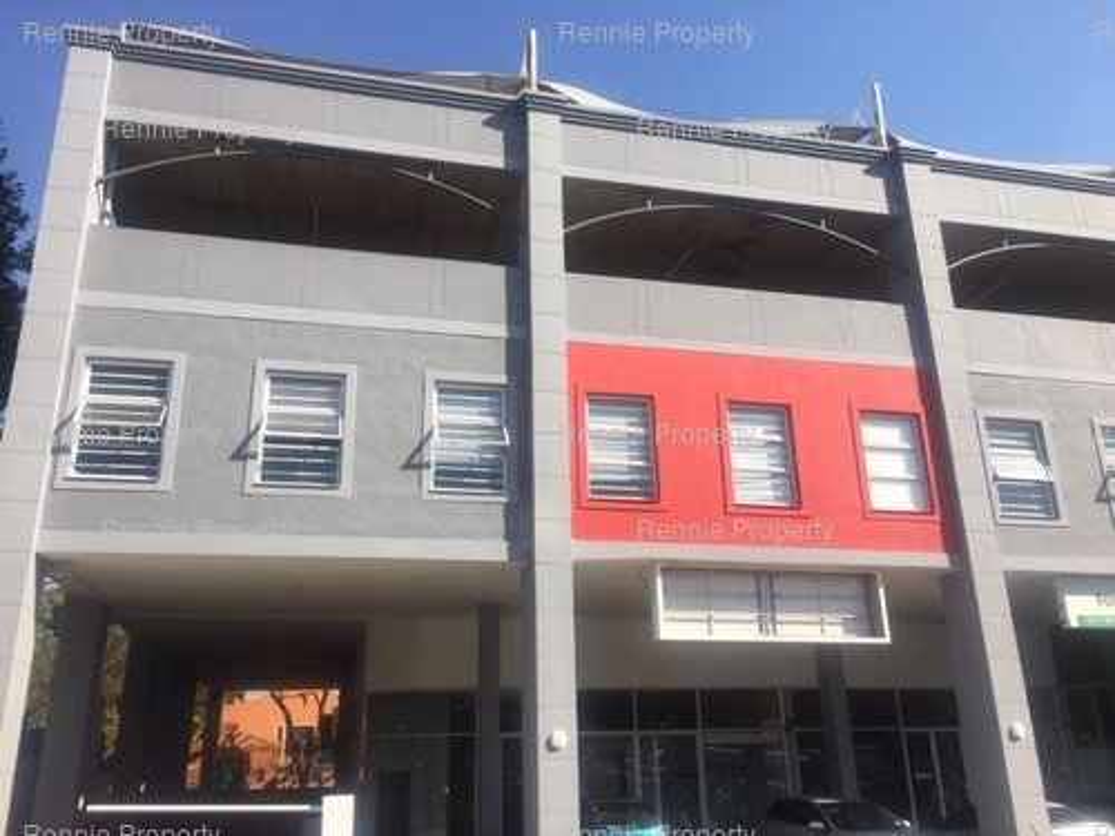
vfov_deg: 48.2
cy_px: 418
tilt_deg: +21.2
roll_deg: +0.7
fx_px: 934
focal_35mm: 29
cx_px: 558
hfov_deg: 61.7
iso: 25
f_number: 2.2
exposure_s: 1/999
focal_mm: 4.15
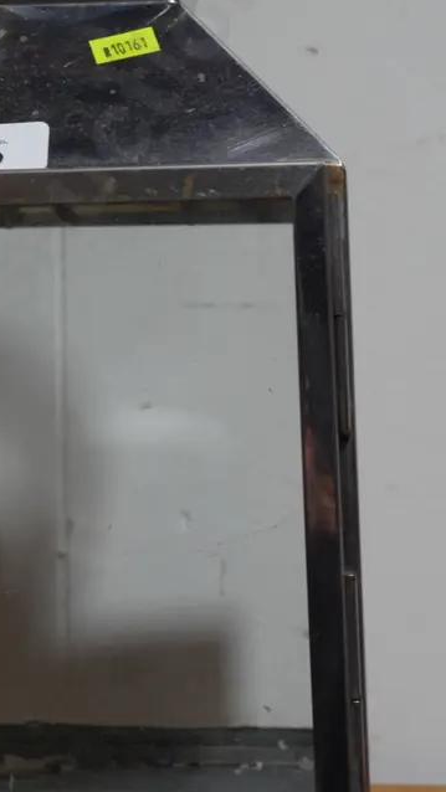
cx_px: 89
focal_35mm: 112
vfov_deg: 19.0
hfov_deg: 10.8
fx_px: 2354
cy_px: 176
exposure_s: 1/80
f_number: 5.4
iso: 250
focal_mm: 32
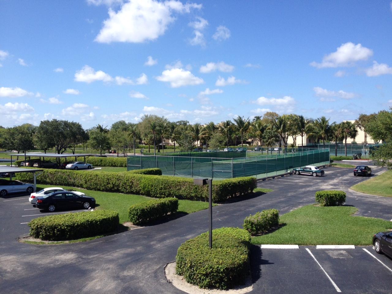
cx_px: 196
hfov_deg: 52.6
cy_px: 147
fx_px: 396
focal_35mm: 35
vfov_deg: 40.7
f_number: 2.4
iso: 50
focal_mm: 4.28
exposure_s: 1/1577
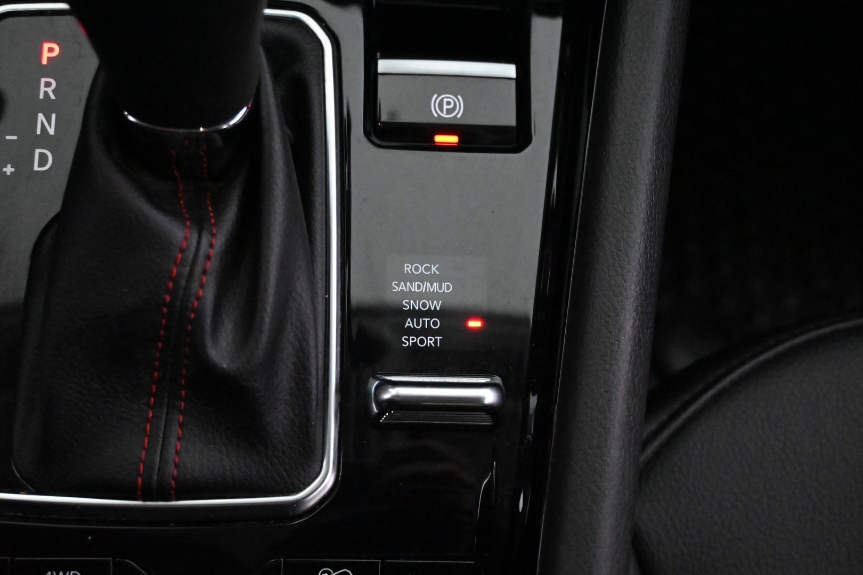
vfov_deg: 28.5
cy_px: 288
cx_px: 432
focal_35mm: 47
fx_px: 1133
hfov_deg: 41.7
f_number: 5
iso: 14400
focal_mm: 31.5
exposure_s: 1/50
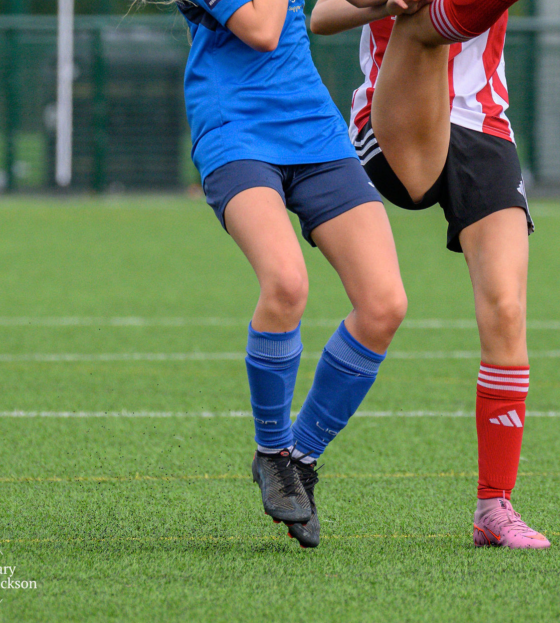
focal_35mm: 917
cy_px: 96
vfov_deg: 2.0
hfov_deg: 1.8
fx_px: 17755
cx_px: 385
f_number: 5.3
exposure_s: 1/2000
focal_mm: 280
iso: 1000
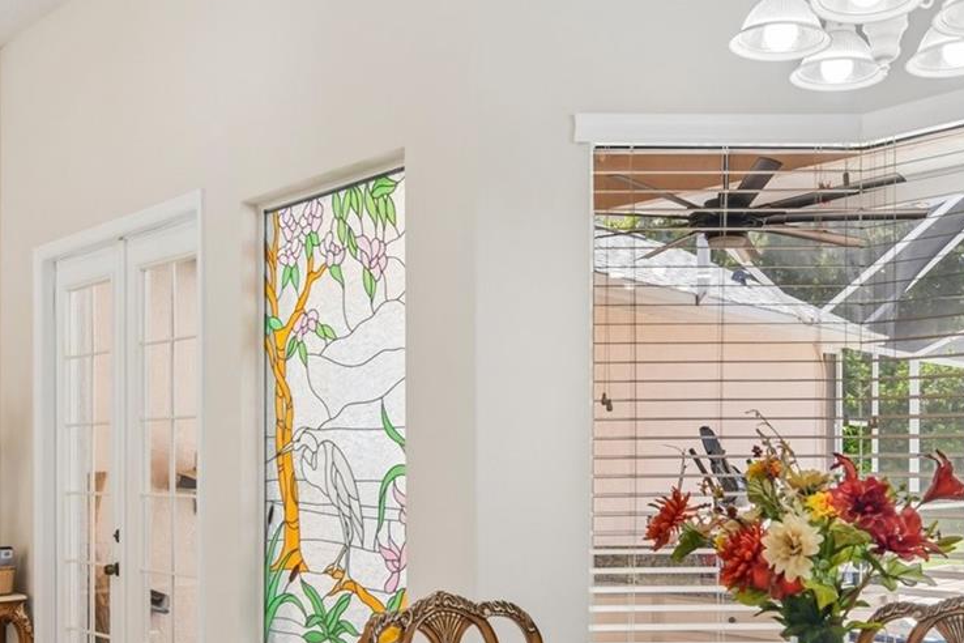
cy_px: 467
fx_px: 1044
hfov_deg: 49.5
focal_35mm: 39
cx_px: 520
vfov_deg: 33.6
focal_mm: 18
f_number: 8
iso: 400
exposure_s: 1/50
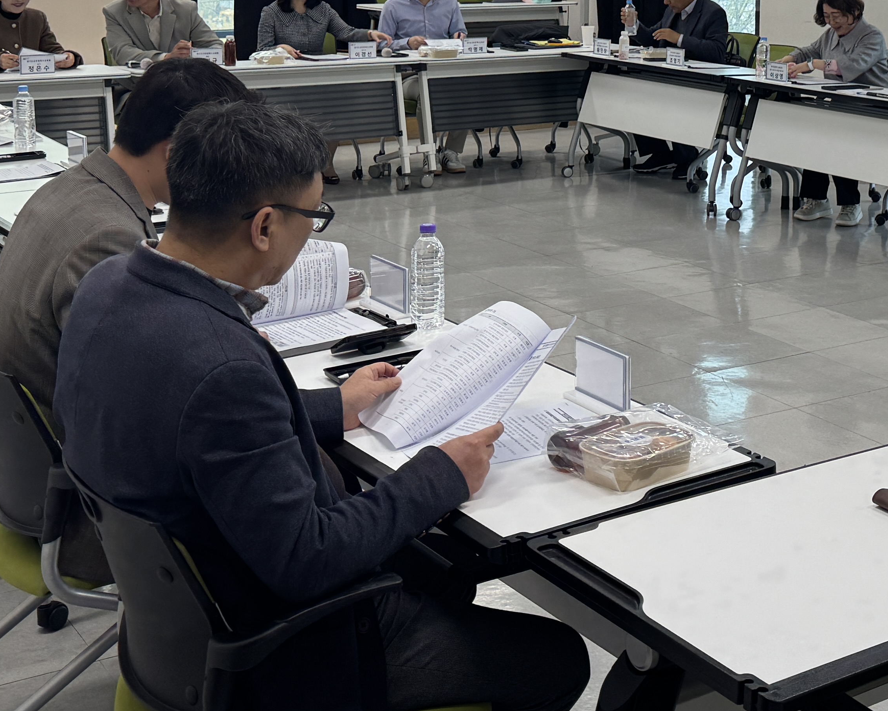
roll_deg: -0.4
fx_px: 1550
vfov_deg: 24.6
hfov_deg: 31.2
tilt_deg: -3.6
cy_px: 0
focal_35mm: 59
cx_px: 696
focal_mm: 6.76
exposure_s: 1/120
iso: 100
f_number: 1.78
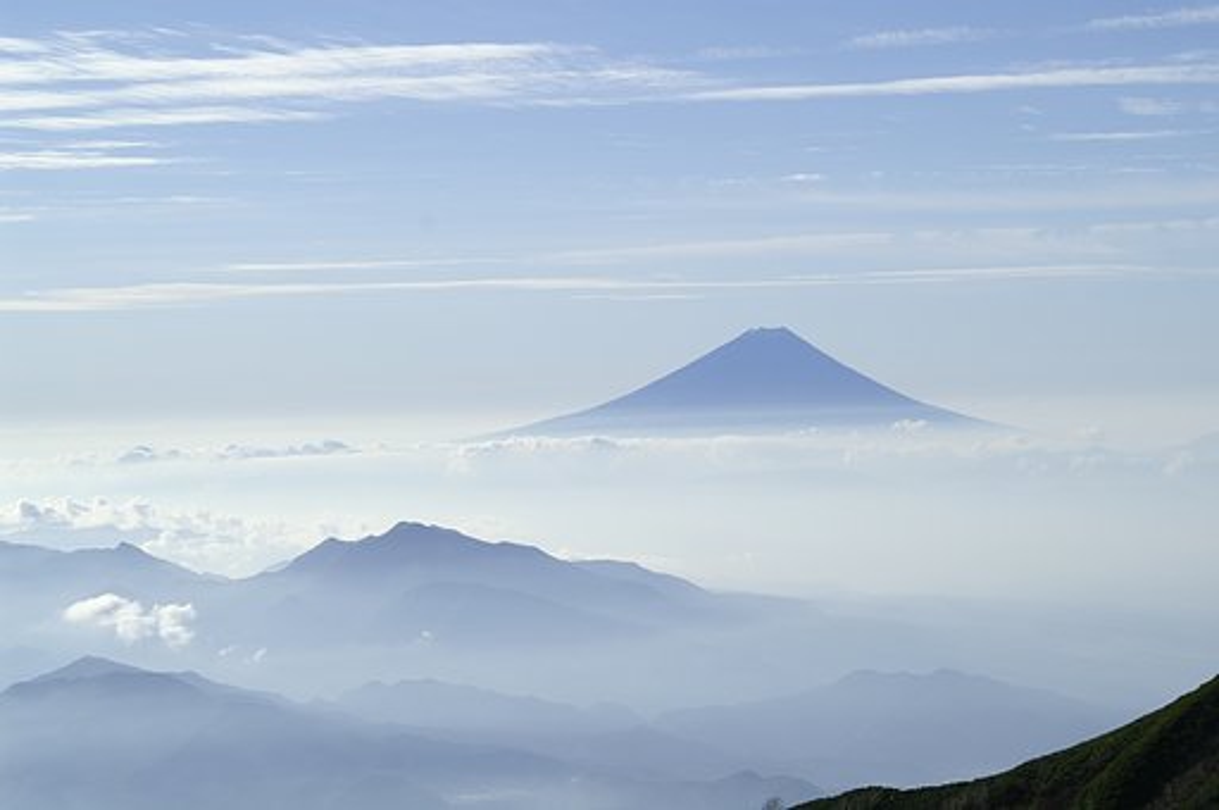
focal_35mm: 105
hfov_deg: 19.5
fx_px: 3551
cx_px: 610
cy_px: 405
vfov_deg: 13.0
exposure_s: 1/320
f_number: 11
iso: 100
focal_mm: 70
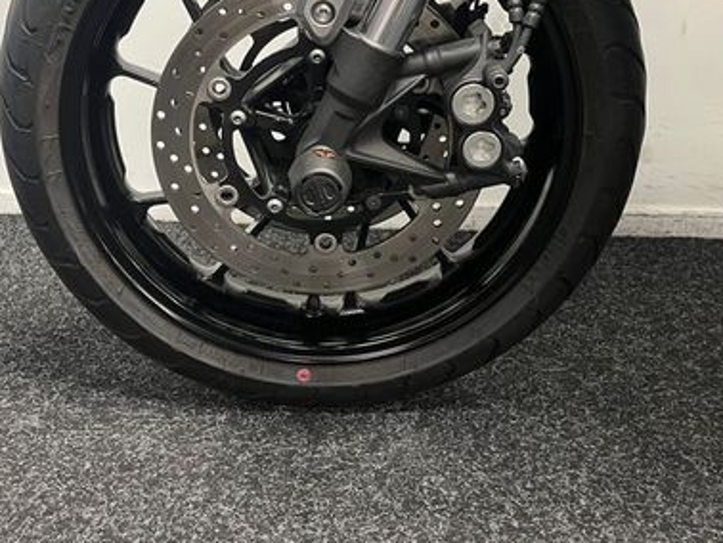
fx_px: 920
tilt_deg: -10.2
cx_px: 321
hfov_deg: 42.9
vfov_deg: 31.9
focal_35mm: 44
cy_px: 96
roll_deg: +0.0
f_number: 1.6
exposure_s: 1/50
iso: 200
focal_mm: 5.1
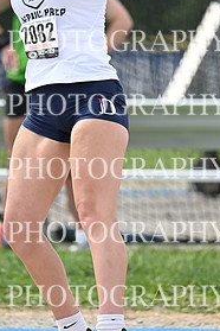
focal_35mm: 833
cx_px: -1
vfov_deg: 2.5
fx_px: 7635
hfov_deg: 1.7
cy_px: 136
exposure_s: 1/2500
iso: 500
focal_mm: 400
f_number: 4.5
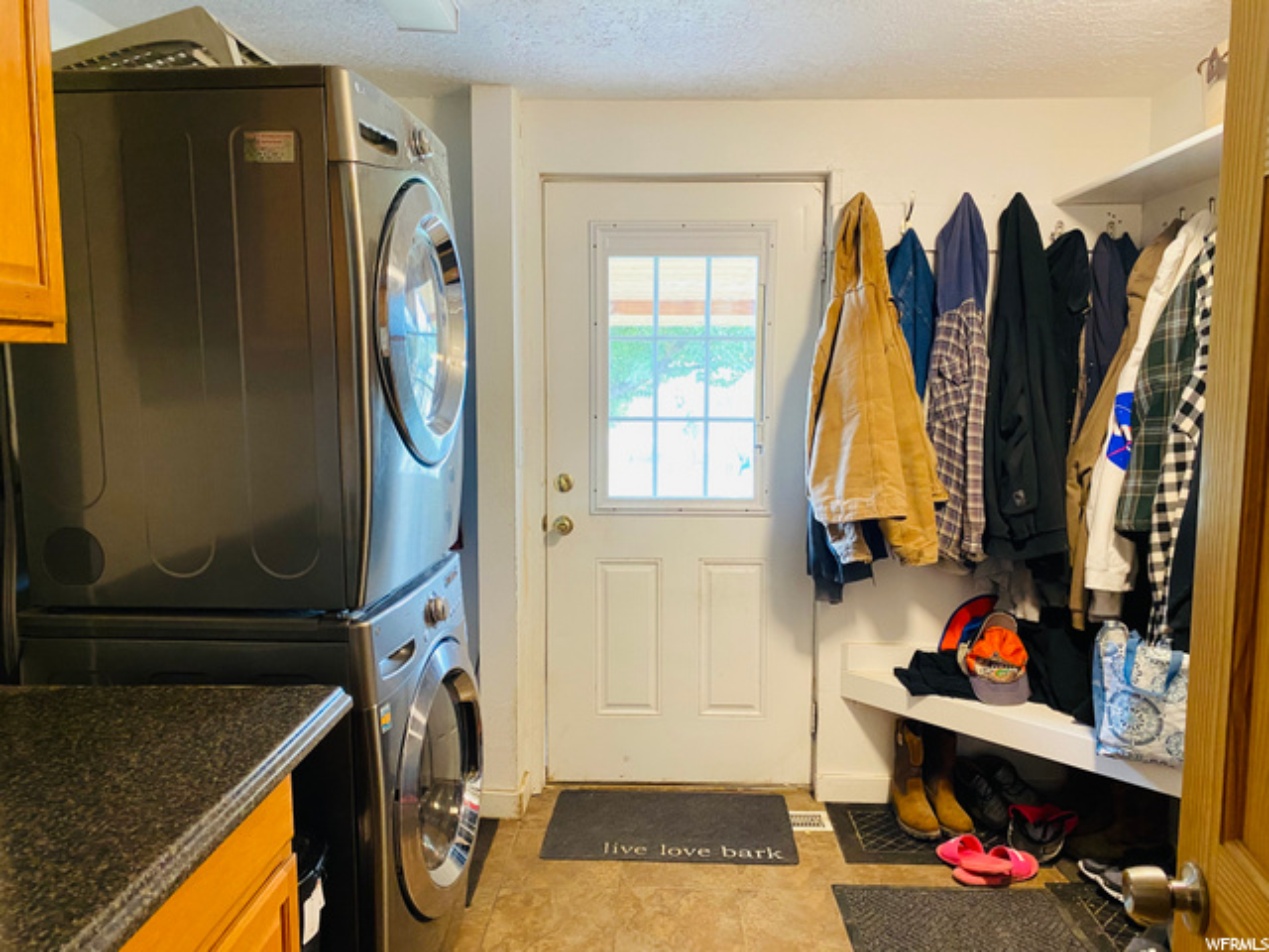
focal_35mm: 26
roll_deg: -0.8
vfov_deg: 53.1
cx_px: 634
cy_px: 476
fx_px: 953
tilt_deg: -6.0
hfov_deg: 67.3
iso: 400
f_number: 1.8
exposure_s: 1/60
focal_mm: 4.25
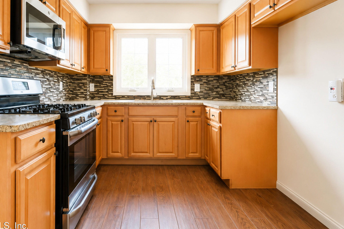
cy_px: 83
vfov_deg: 56.4
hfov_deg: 78.0
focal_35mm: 22
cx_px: 145
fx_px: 210
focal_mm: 16
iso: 64
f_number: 4
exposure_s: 1/2.5
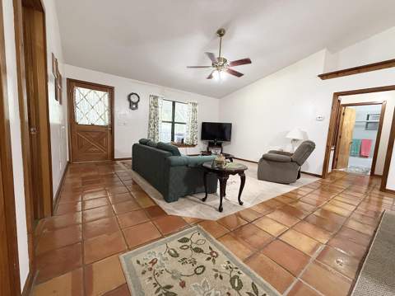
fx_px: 160
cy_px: 148
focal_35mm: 14
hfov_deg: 102.1
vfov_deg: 85.6
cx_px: 198
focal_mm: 2.22
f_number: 2.2
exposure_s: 1/120
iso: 640
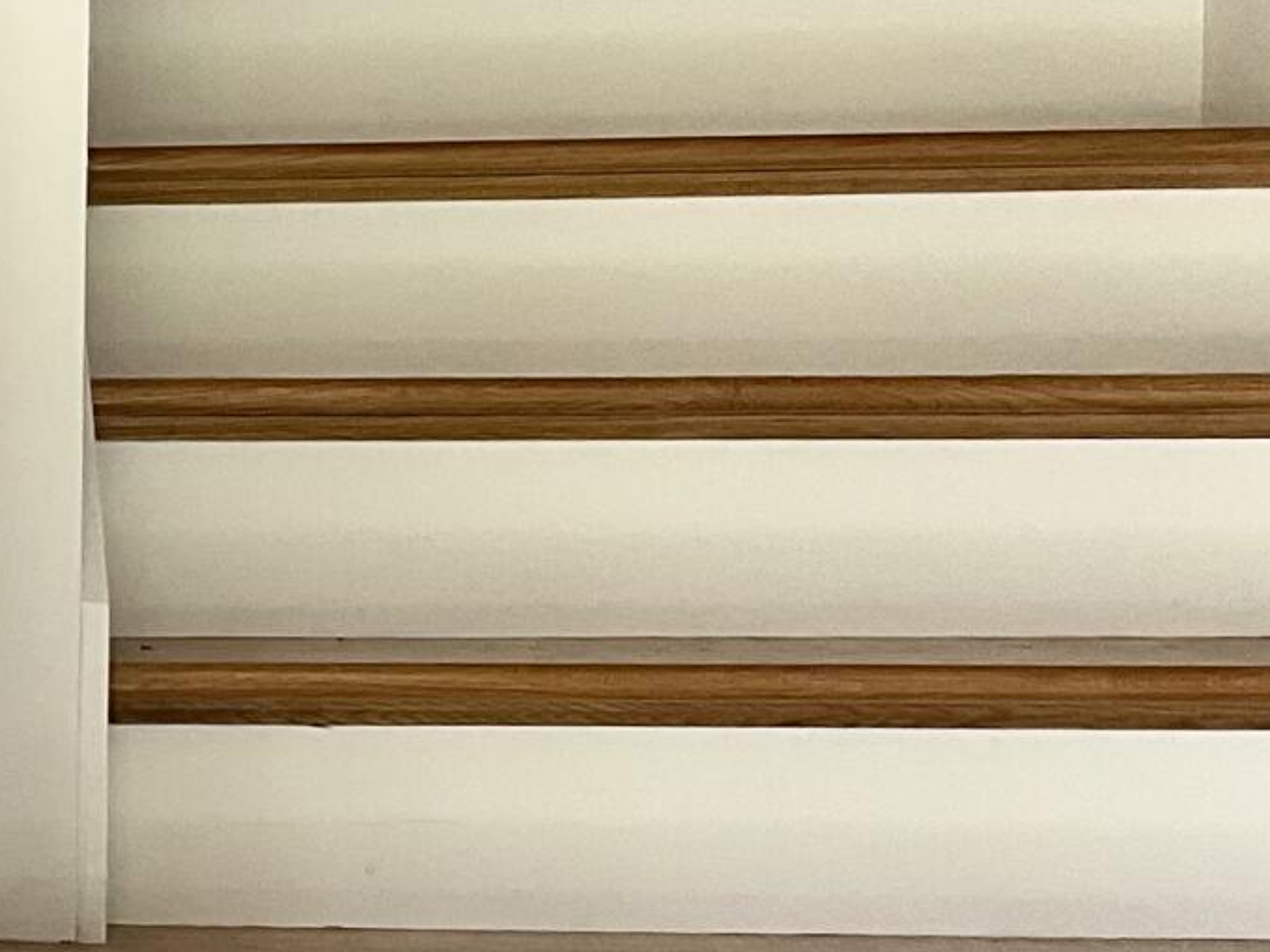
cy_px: 678
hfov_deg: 14.0
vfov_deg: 11.6
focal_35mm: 128
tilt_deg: -4.8
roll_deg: -0.3
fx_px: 4696
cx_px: -900
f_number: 1.8
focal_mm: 3
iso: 40
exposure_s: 1/120
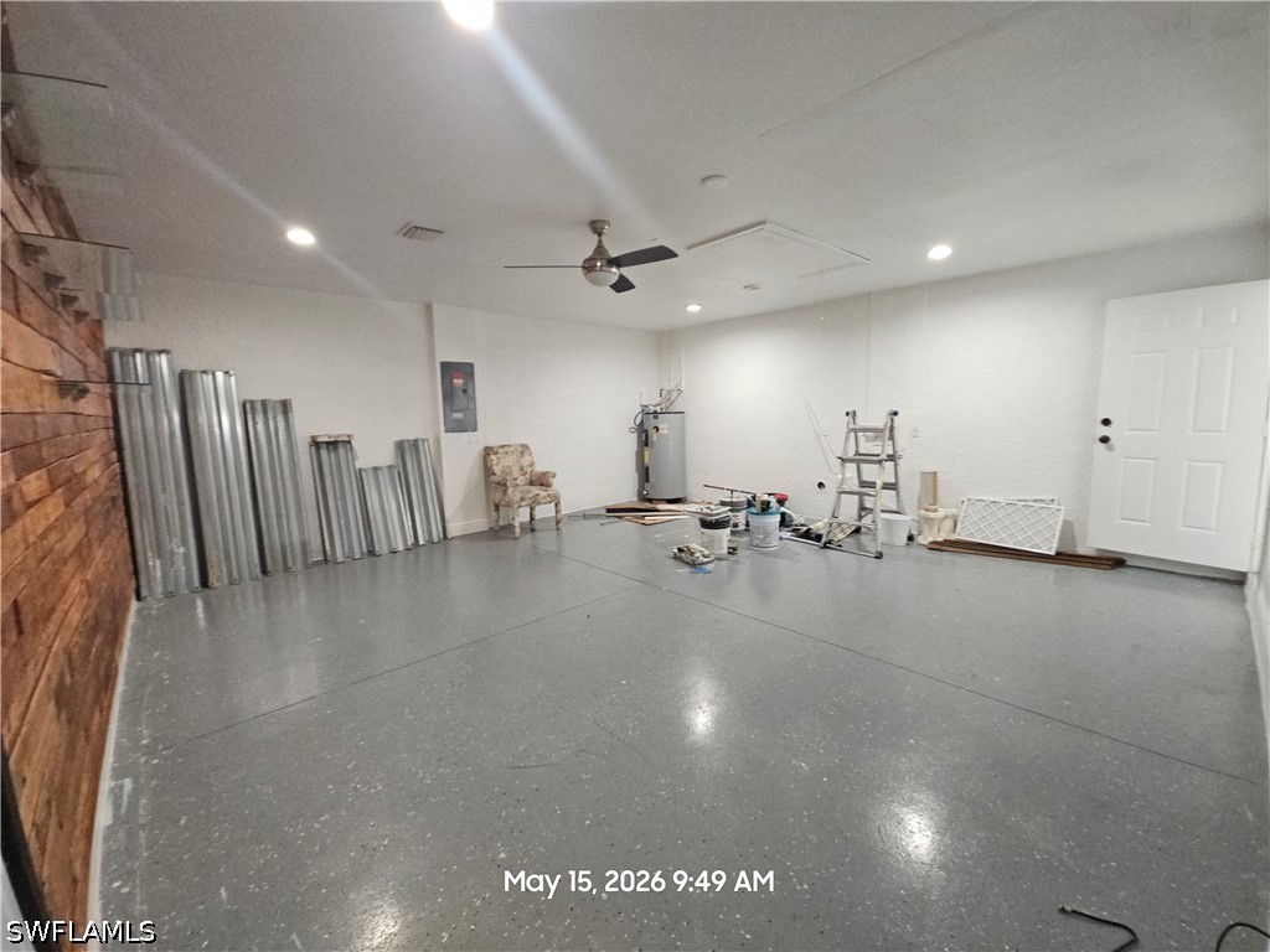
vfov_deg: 89.9
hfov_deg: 106.2
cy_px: 476
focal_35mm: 13
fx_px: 477
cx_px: 635
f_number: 2.2
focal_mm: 2.2
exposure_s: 1/30
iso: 320
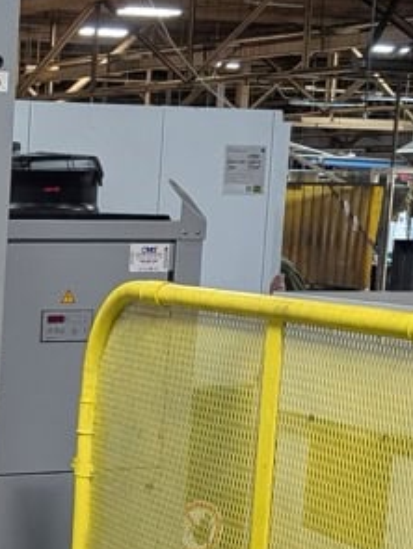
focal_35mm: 104
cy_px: 514
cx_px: -288
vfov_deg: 18.5
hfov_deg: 13.1
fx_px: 1651
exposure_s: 1/44
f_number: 1.7
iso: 106
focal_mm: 6.9
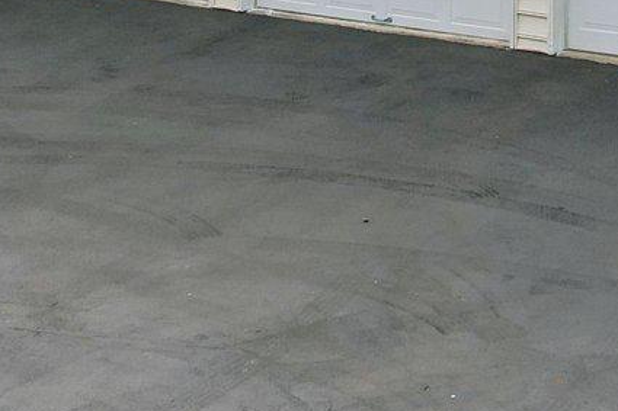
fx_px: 1819
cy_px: -298
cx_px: 523
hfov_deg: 19.0
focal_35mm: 106
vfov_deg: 12.0
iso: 100
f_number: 2.8
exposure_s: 1/2500
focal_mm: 8.4
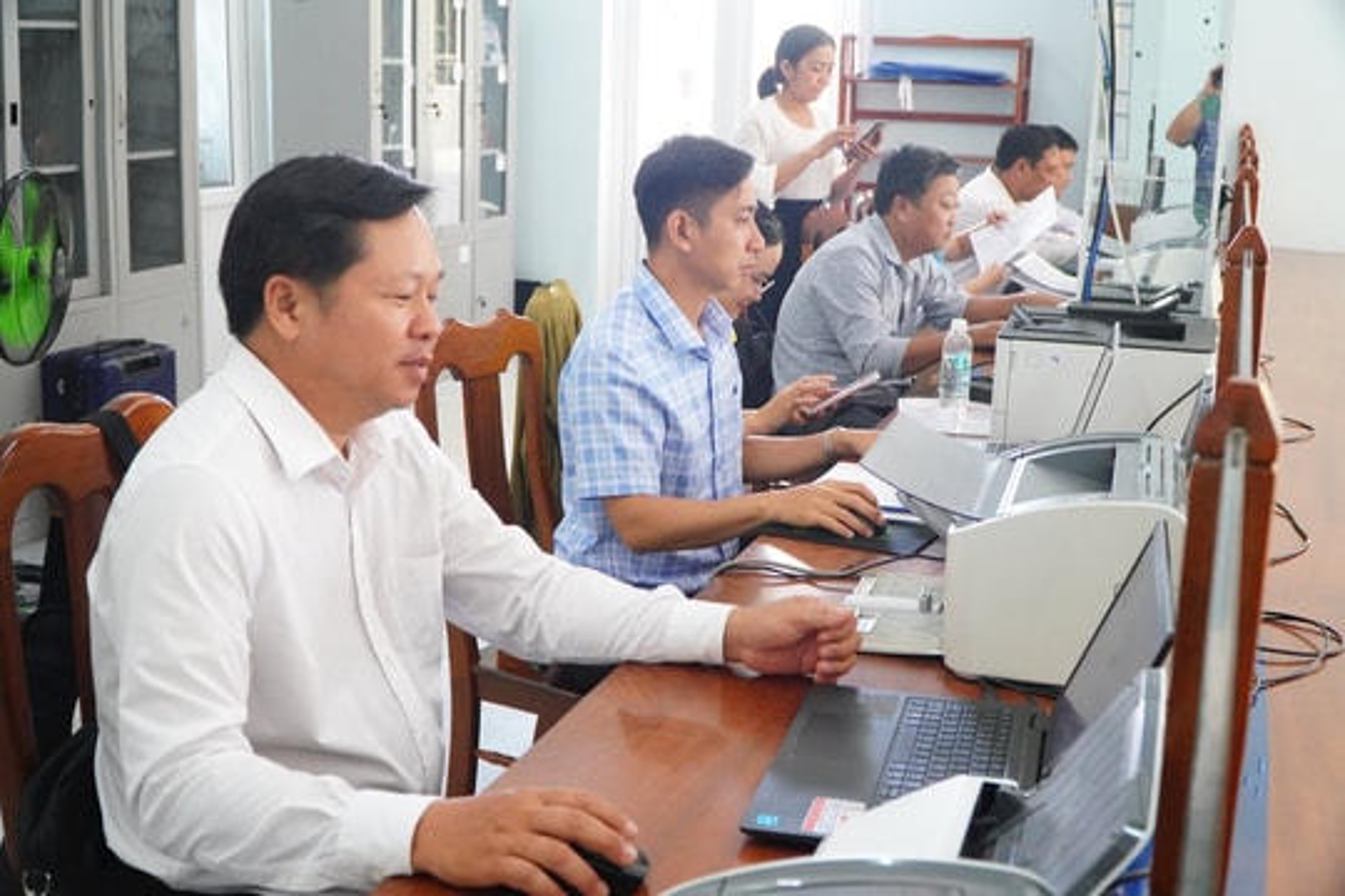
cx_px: 672
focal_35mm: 39
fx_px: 1457
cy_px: 448
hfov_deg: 49.6
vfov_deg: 34.2
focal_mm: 26
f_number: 4
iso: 2500
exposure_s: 1/160
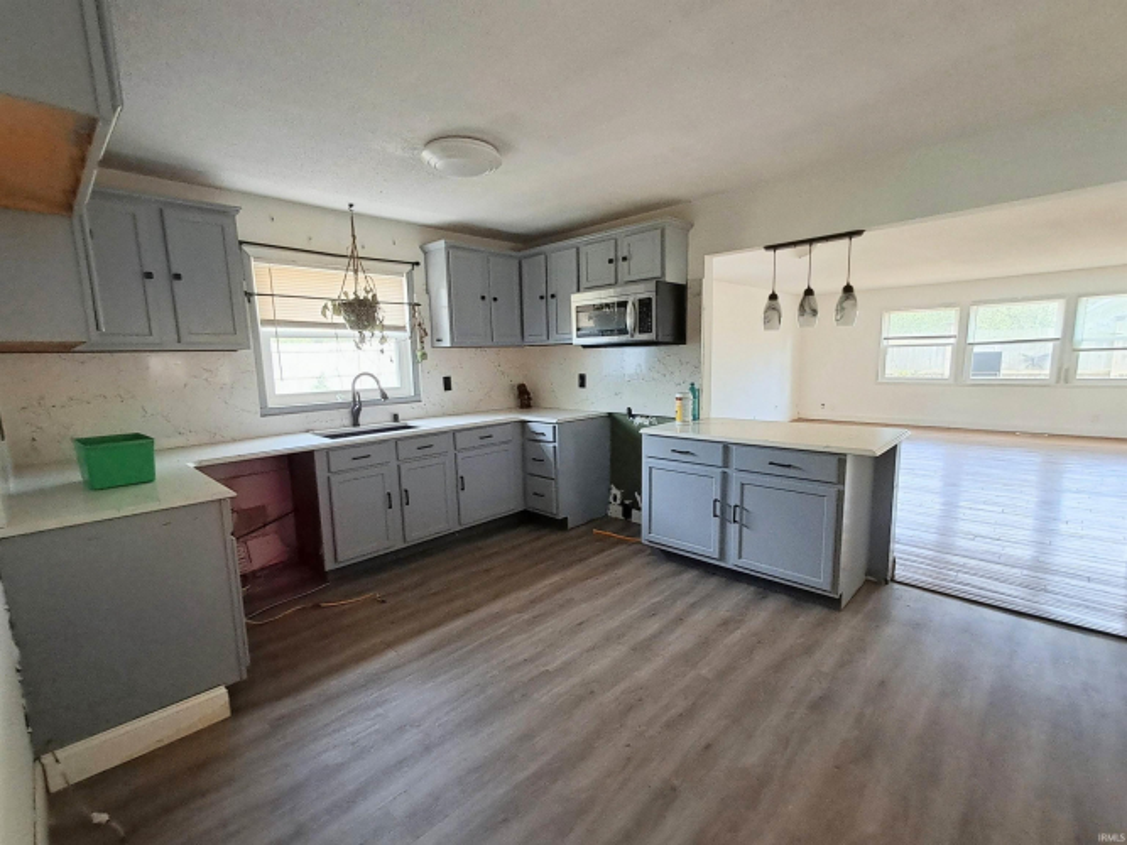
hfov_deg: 94.5
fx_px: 521
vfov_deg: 78.1
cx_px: 564
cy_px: 422
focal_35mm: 16
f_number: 2.2
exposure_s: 1/40
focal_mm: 1.64
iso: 125
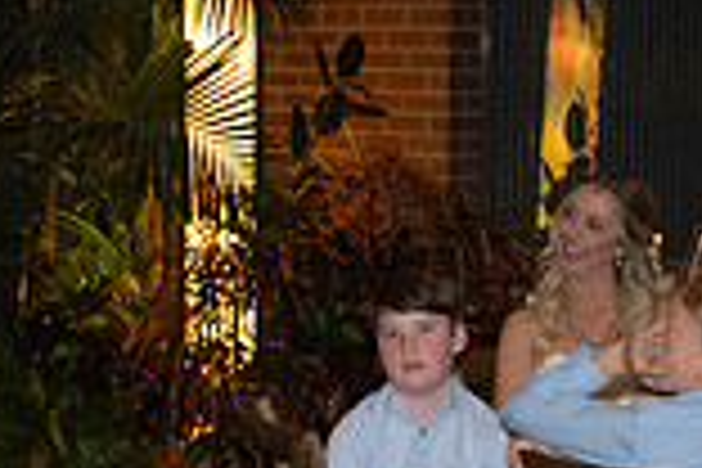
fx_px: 2320
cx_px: 446
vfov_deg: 11.4
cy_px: 416
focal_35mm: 119
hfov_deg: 17.2
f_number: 2.8
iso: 2000
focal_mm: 32
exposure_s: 1/125
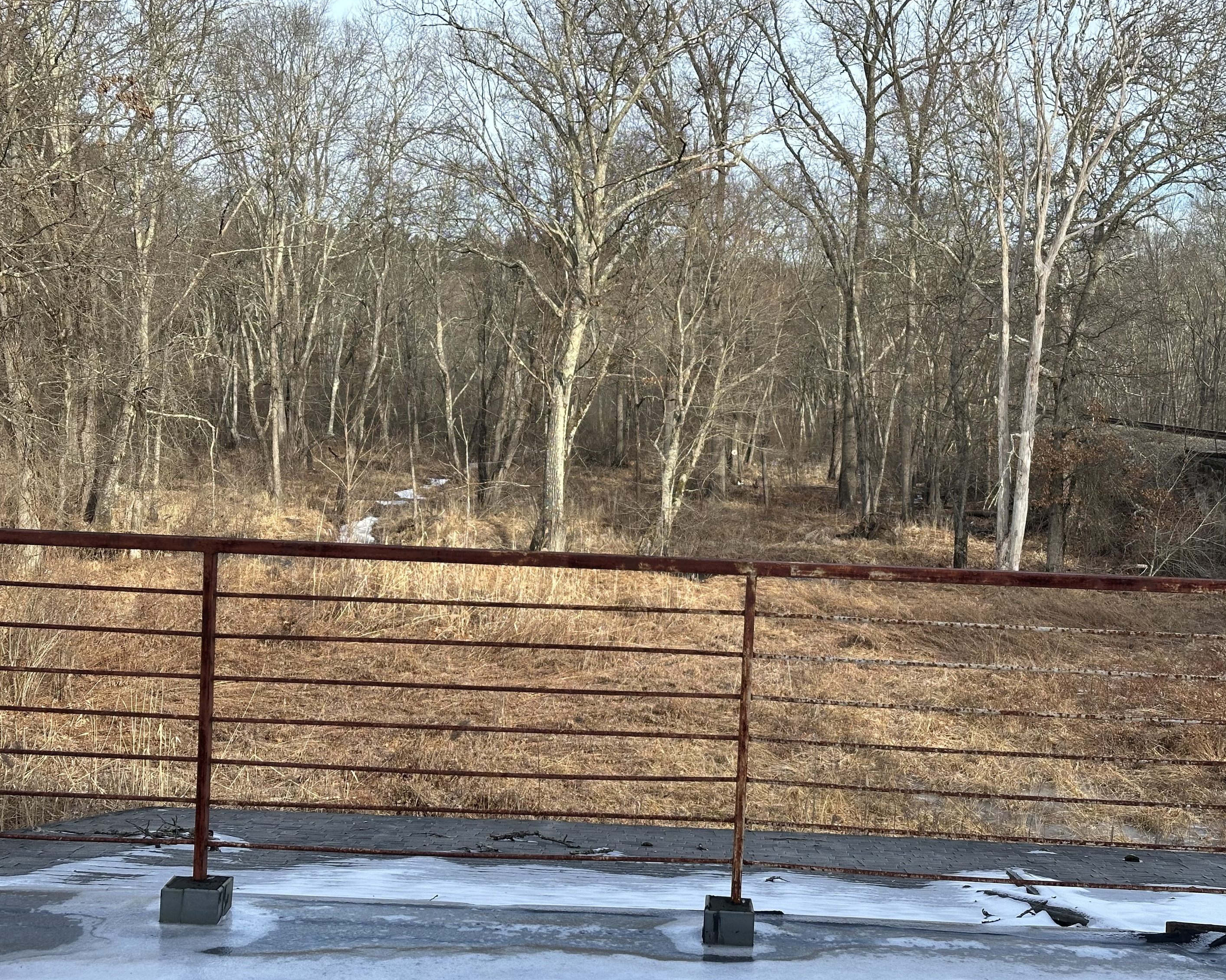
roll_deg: -2.1
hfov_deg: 36.6
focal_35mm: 51
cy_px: 494
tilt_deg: -5.0
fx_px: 1851
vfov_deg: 29.7
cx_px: 646
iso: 64
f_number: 1.78
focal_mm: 6.86
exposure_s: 1/1395
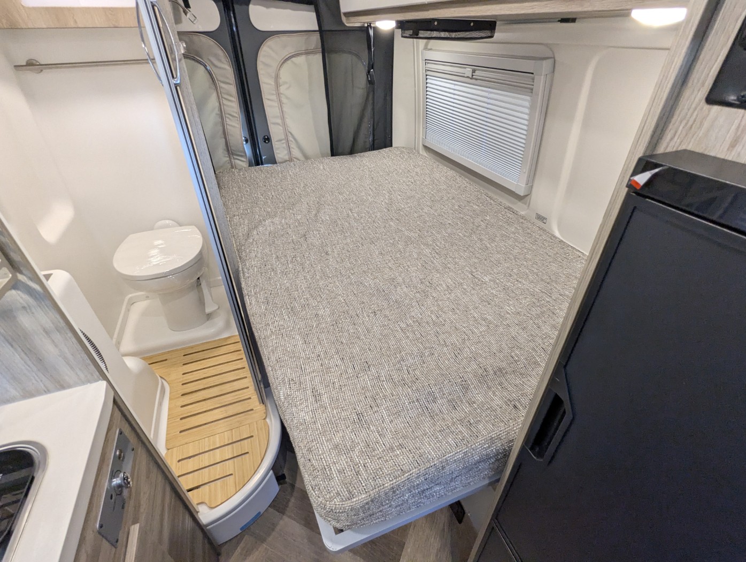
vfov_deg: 78.2
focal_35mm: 16
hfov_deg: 94.4
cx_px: 373
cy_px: 281
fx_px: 345
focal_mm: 2.35
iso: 356
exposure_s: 1/77.7
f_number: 2.2
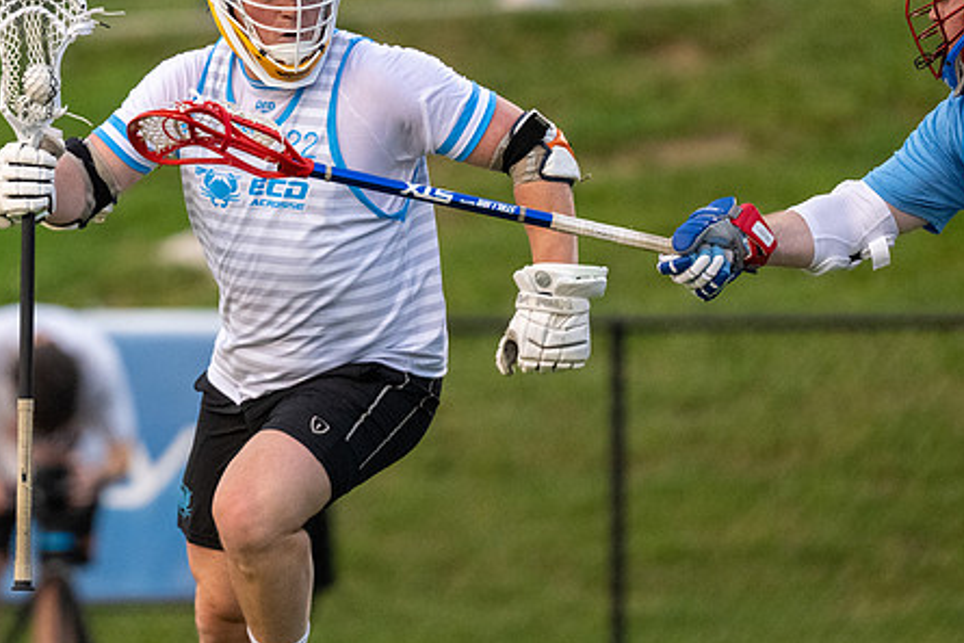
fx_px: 22633
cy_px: 192
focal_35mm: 845
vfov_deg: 1.6
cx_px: 222
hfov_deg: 2.4
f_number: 5.6
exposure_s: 1/1000
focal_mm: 500
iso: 5000
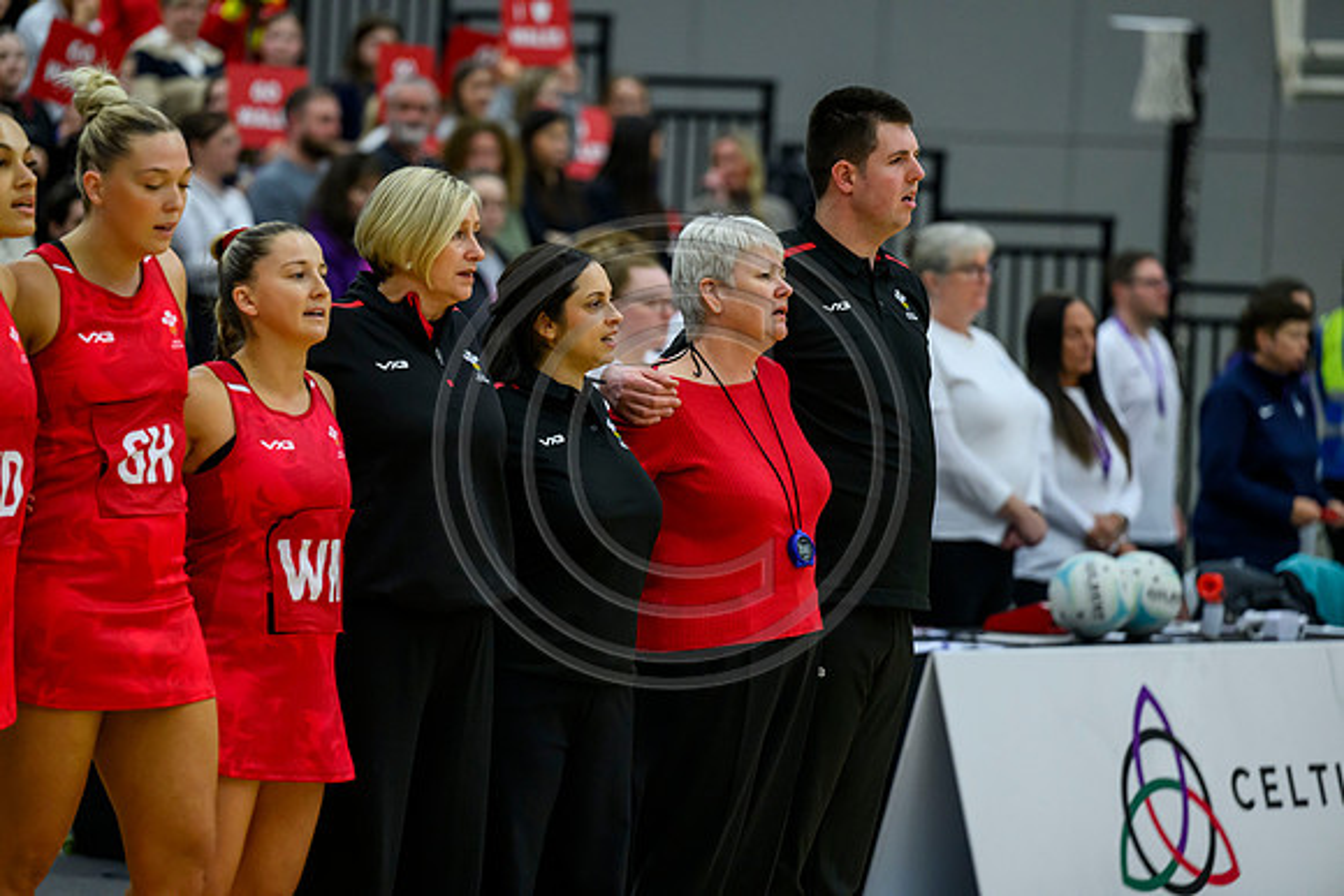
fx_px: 7468
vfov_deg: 6.9
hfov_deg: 10.3
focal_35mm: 200
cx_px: 672
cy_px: 448
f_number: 3.5
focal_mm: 200
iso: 4000
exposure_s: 1/1000
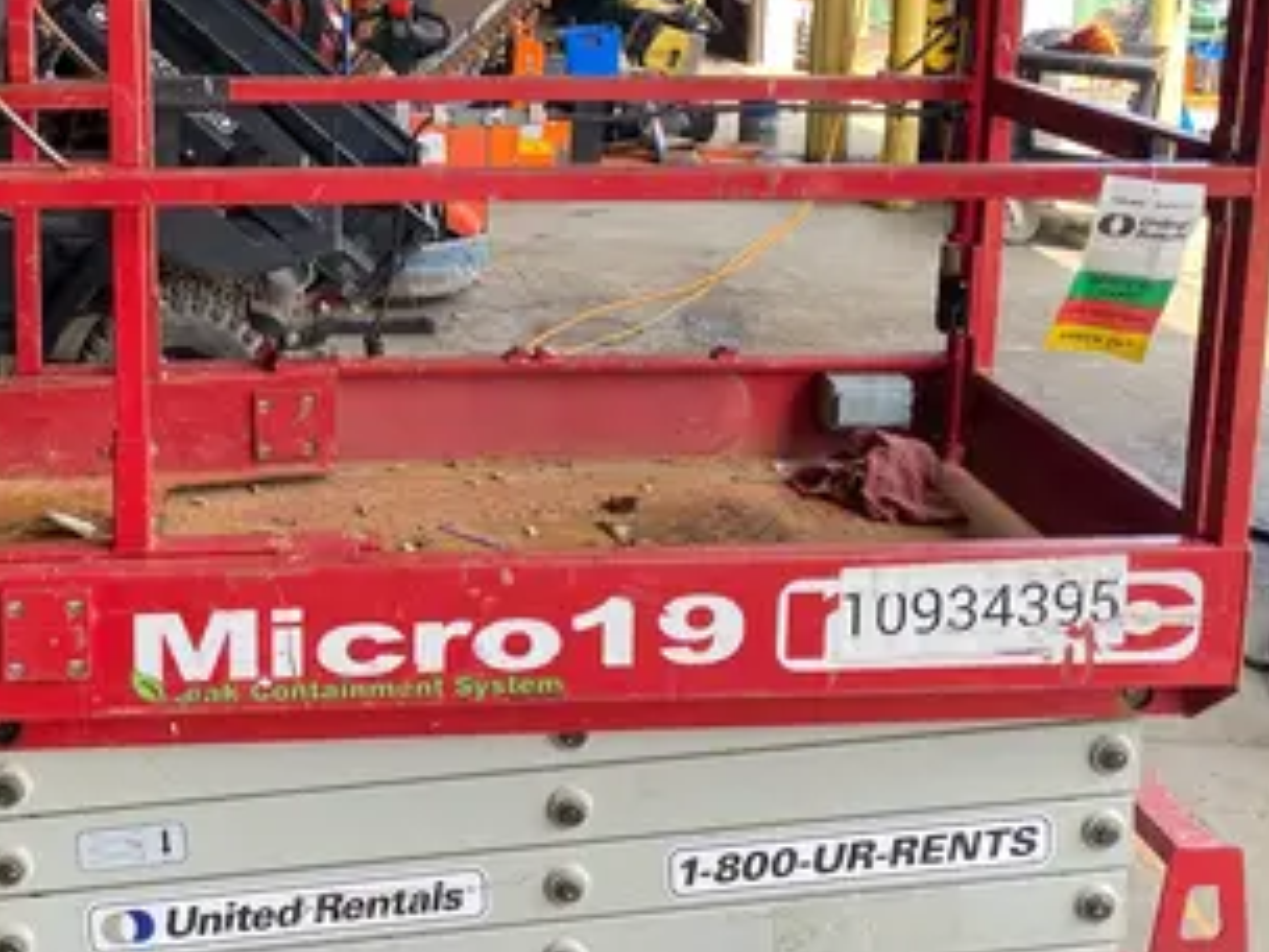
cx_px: 355
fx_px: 1723
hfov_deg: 39.6
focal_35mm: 47
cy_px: 144
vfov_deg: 29.9
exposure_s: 1/181
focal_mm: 4.25
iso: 32
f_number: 1.8
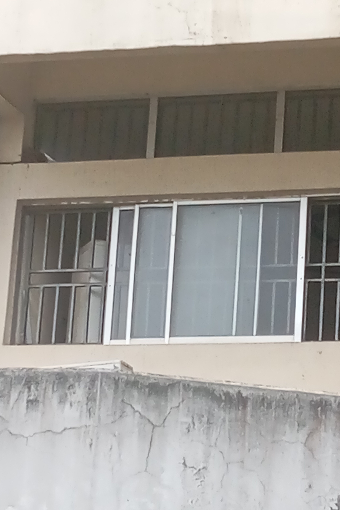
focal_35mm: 145
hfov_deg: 9.5
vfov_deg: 14.2
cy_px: 255
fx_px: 2054
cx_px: 183
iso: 362
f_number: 1.8
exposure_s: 1/50
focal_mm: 4.22
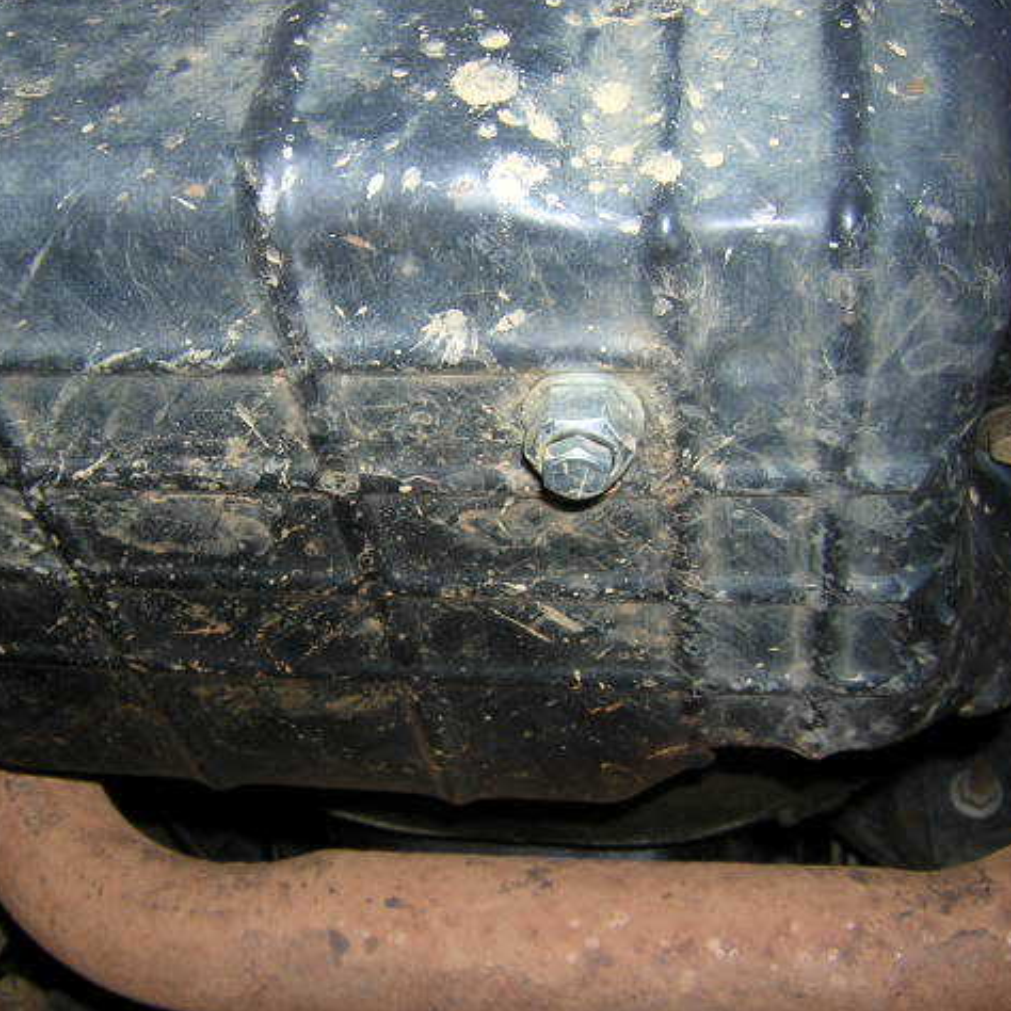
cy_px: 503
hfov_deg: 39.0
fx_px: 1421
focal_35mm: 43
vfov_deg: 39.2
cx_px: 395
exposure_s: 1/60.1
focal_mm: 4.7
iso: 100
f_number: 5.2
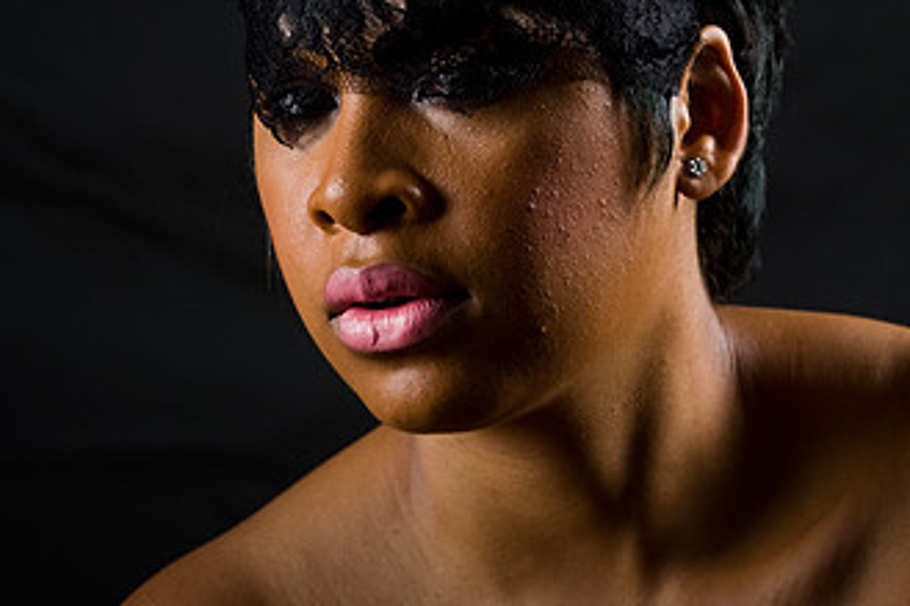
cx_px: 716
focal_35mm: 273
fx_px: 6897
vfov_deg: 5.0
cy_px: 100
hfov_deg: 7.5
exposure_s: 1/125
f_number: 5.6
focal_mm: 155
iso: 200
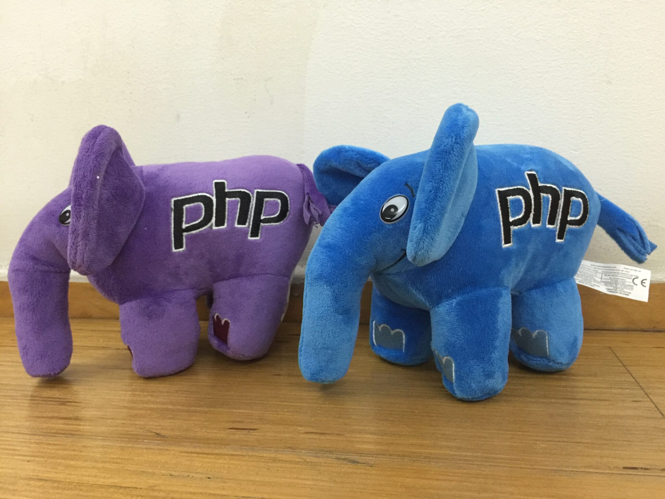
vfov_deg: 48.2
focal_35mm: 29
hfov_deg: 61.7
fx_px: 557
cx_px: 332
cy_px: 250
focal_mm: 4.15
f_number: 2.2
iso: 160
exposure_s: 1/8
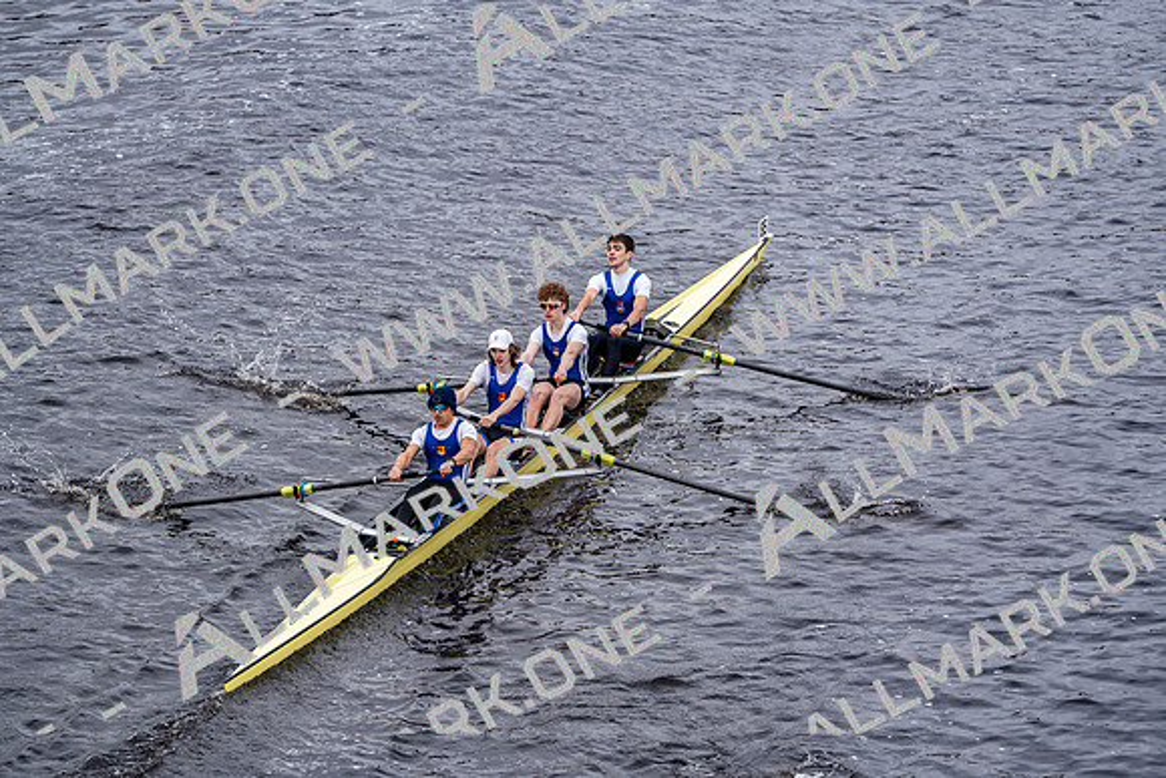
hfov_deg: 10.3
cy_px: 389
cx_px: 583
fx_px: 6479
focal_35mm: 200
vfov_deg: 6.9
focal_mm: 200
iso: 250
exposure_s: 1/2000
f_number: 2.8
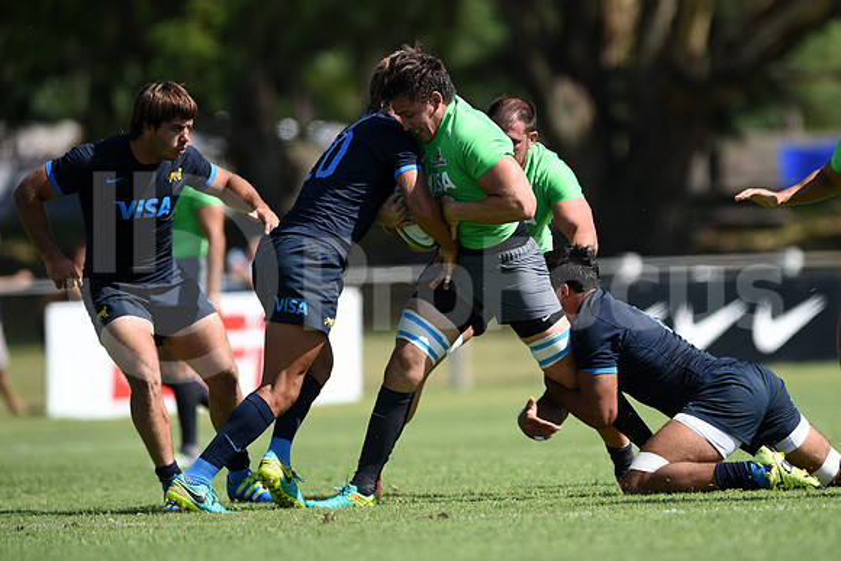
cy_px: 280
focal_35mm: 420
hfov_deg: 4.9
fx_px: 9814
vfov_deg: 3.3
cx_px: 420
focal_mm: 420
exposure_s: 1/1250
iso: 200
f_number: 4
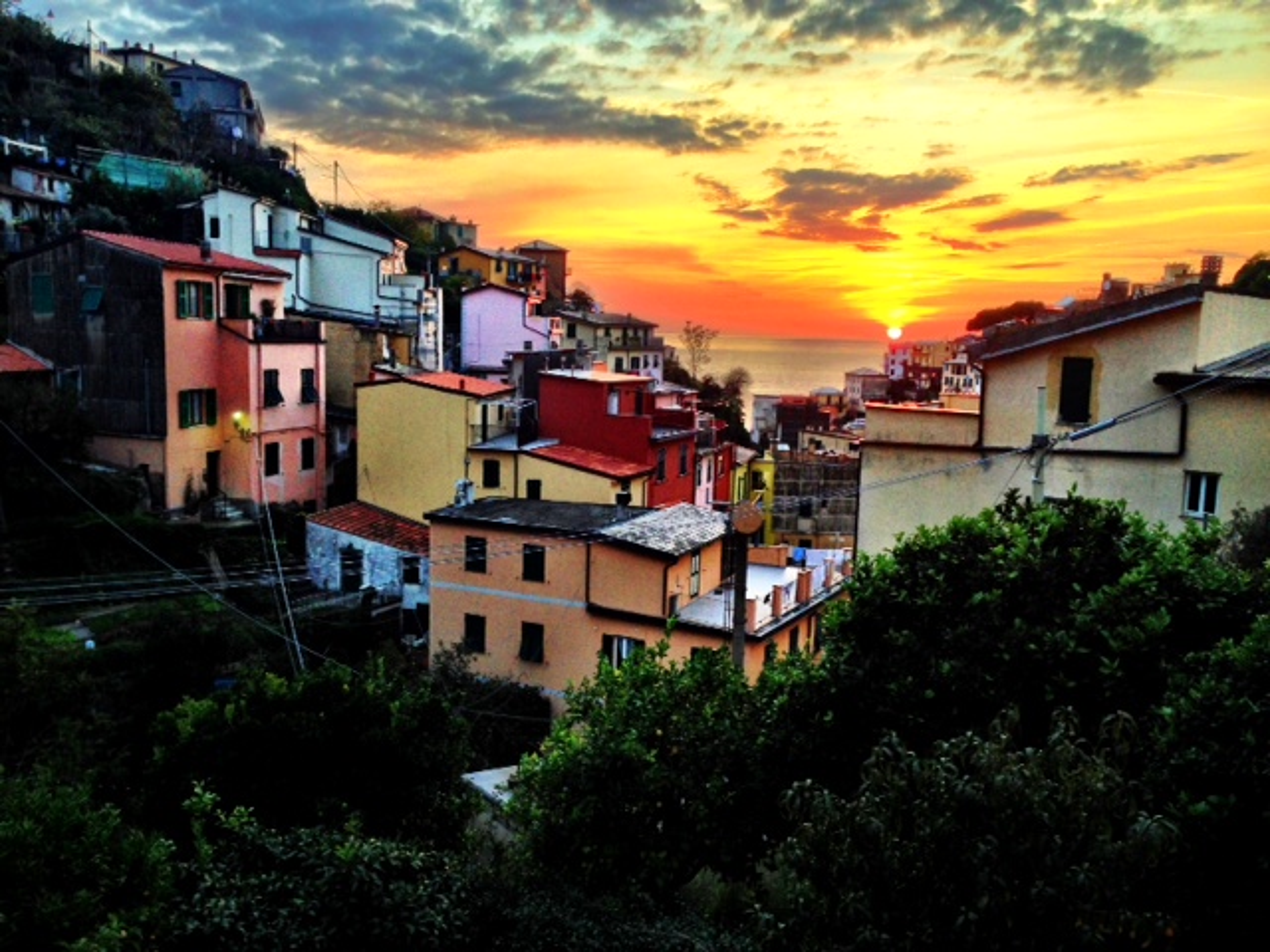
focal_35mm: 33
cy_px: 476
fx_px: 1211
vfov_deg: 42.9
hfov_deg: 55.4
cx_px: 635
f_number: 2.4
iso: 64
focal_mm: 4.13
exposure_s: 1/60
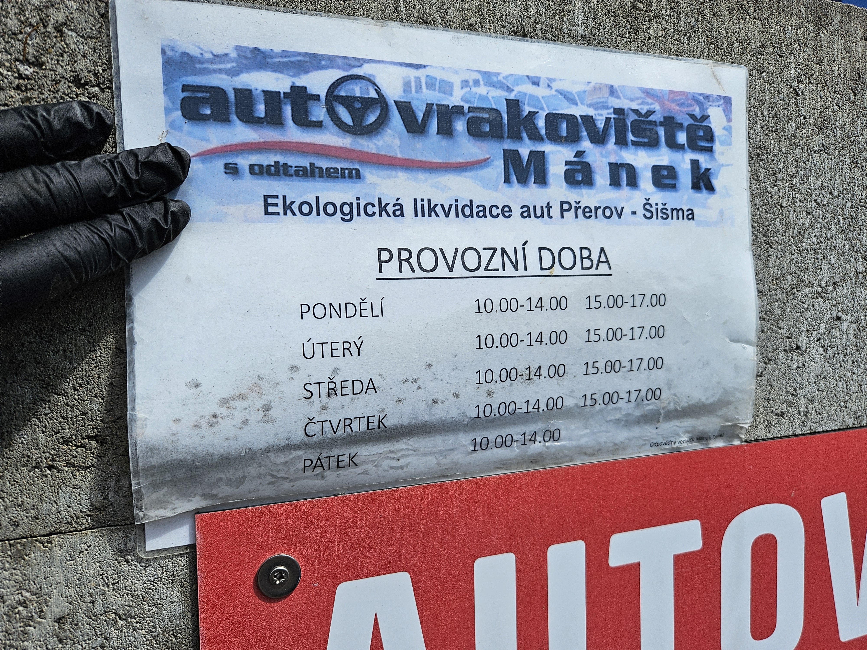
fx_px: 576
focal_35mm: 23
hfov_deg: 73.9
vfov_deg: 58.9
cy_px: 325
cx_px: 434
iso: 25
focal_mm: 5.4
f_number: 1.8
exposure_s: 1/2820
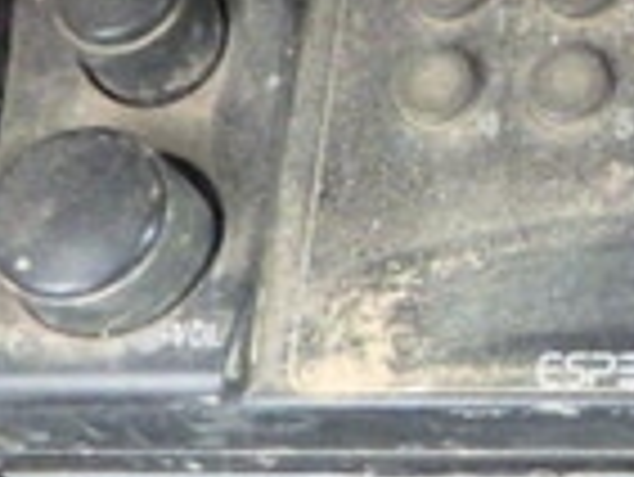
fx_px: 2126
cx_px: 962
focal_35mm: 116
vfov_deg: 12.8
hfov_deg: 15.6
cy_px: 261
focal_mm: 6.1
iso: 640
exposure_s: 1/50
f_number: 3.8
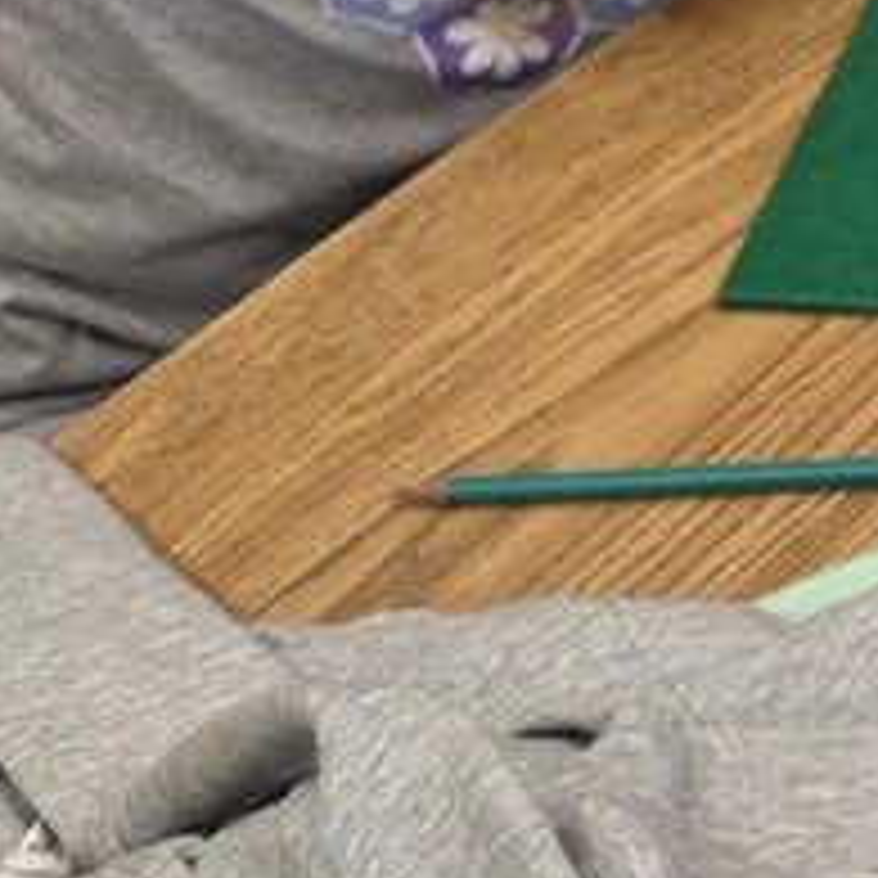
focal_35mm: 107
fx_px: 3070
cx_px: 2076
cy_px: -252
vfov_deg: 15.5
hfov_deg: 12.8
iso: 80
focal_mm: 6.5
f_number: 1.4
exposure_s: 1/120
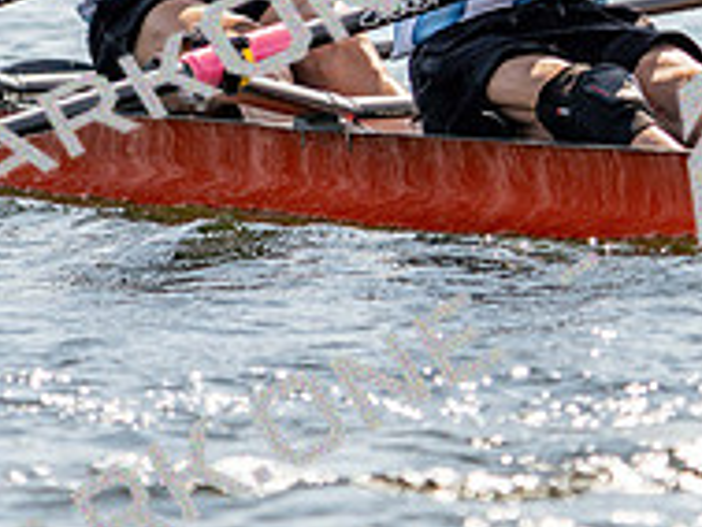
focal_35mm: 591
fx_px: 11993
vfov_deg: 2.5
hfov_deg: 3.4
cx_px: 360
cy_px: -106
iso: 200
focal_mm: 200
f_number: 5.6
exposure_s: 1/1600
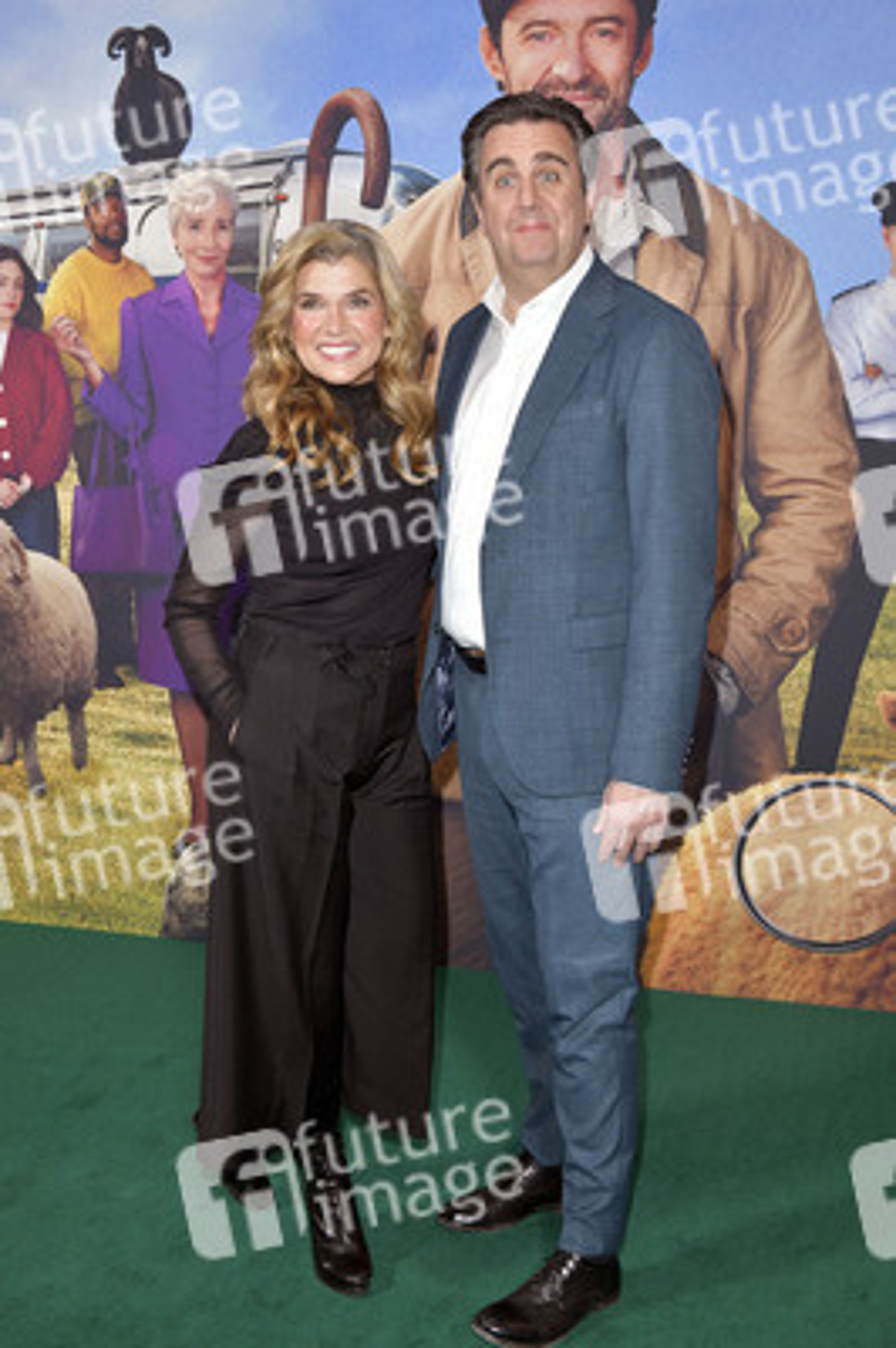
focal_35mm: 40
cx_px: 448
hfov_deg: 33.3
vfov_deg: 48.5
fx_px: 1496
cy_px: 674
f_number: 5.6
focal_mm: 40
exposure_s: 1/200
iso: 1600
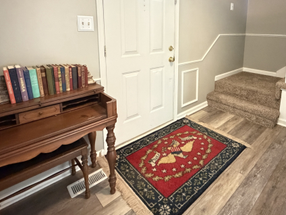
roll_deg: -0.7
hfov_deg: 75.4
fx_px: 182
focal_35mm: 22
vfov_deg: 58.6
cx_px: 174
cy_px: 60
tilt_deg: -9.9
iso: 2000
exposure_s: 1/30
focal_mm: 2.22
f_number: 2.2
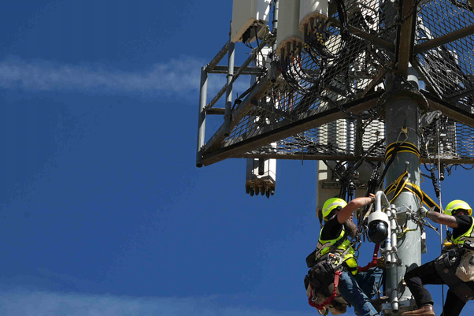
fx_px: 2106
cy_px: 190
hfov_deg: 12.8
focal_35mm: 160
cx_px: 397
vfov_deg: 8.6
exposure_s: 1/200
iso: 200
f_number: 9
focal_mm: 94
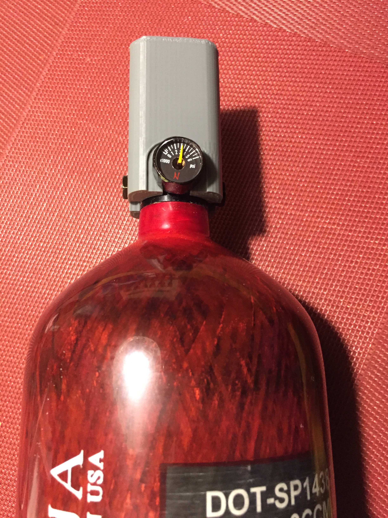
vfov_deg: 61.7
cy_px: 259
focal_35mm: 29
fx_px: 433
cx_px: 194
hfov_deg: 48.2
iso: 320
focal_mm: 4.15
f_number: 2.2
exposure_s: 1/15
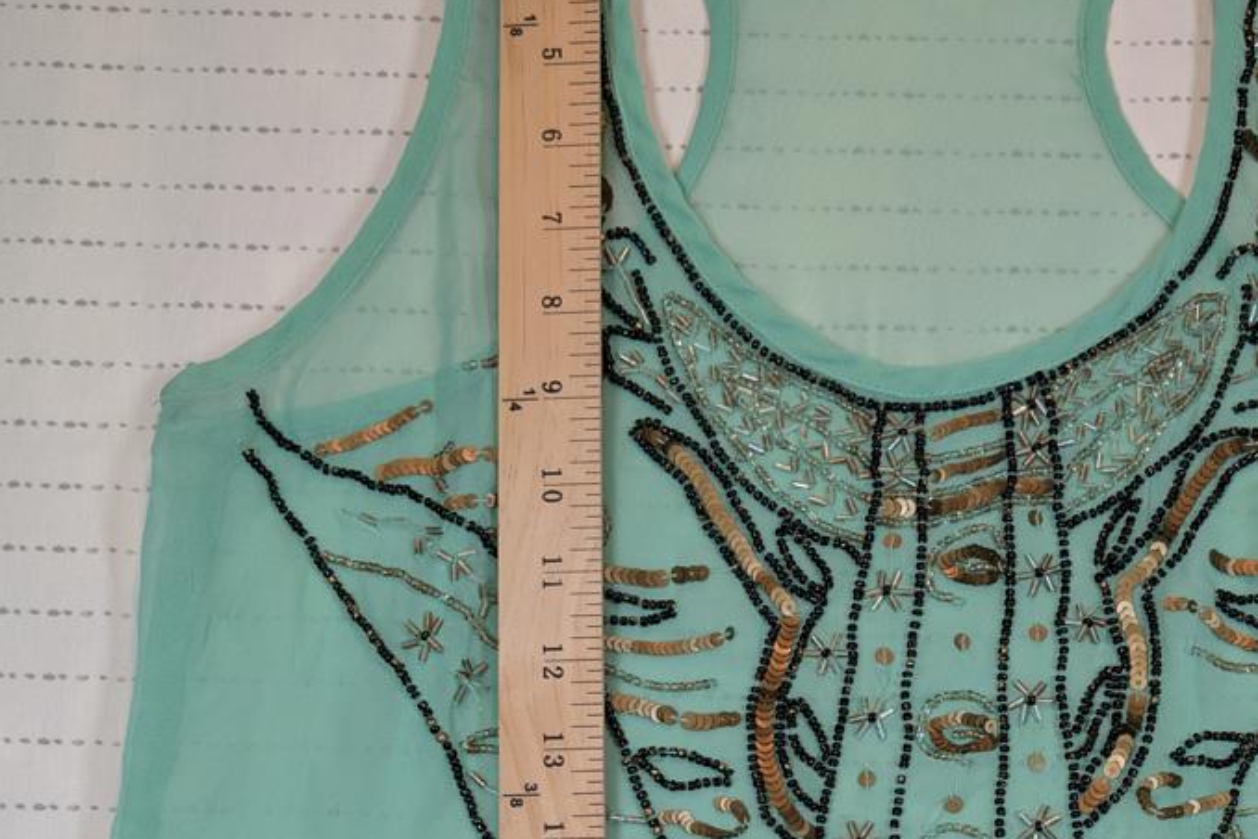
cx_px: 789
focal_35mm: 59
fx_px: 2062
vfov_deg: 21.6
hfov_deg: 33.8
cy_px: 969
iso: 29
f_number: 1.68
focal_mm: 6.9
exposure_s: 1/120
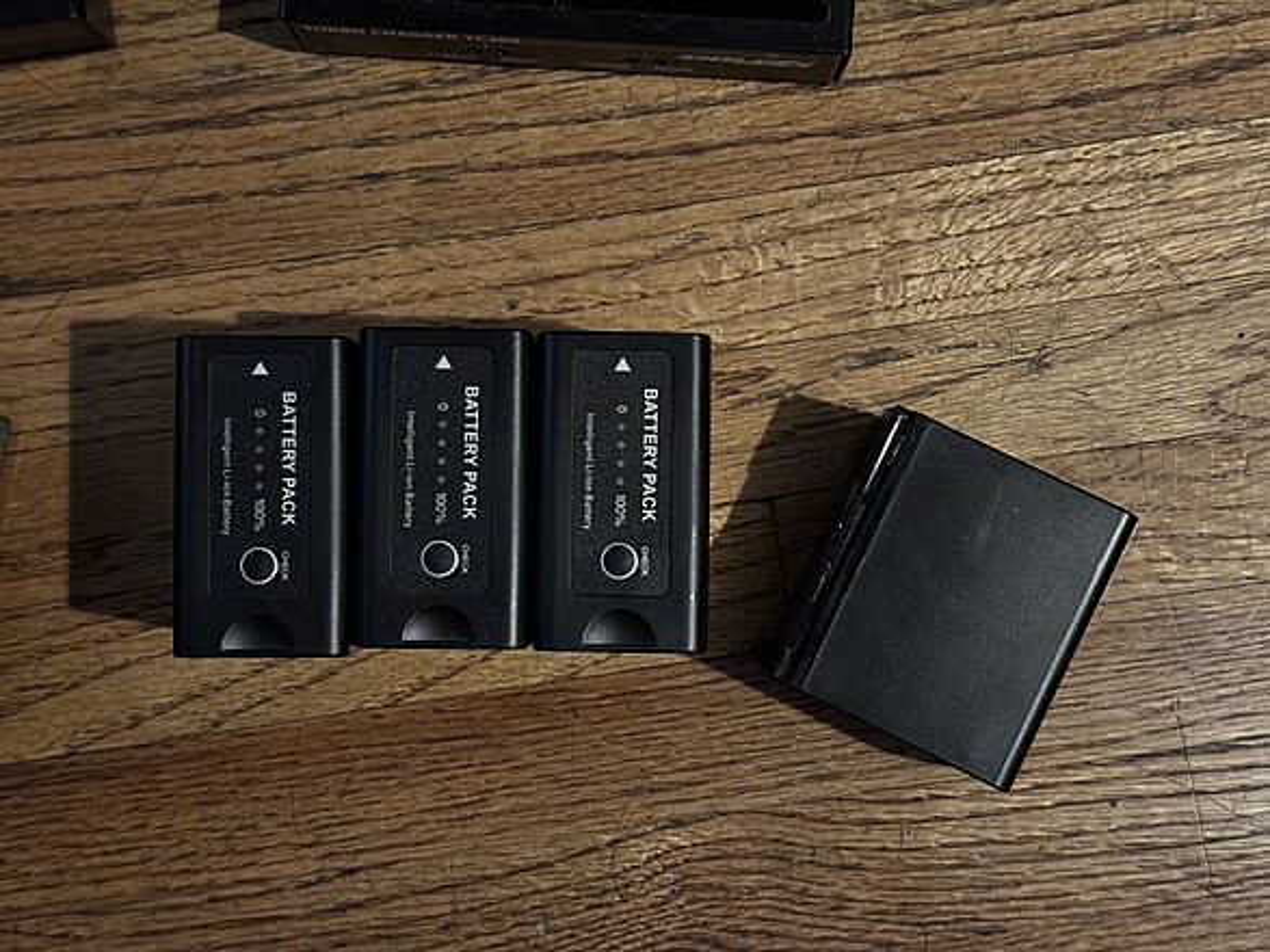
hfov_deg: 39.7
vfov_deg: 30.3
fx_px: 1761
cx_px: 635
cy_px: 476
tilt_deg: -88.3
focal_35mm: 48
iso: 800
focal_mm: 6.86
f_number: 1.78
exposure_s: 1/18
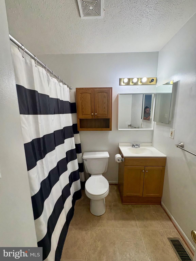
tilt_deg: -8.9
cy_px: 130
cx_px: 98
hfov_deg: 85.7
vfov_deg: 102.1
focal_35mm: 14
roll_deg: +0.5
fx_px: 106
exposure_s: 1/120
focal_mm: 2.22
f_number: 2.2
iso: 160
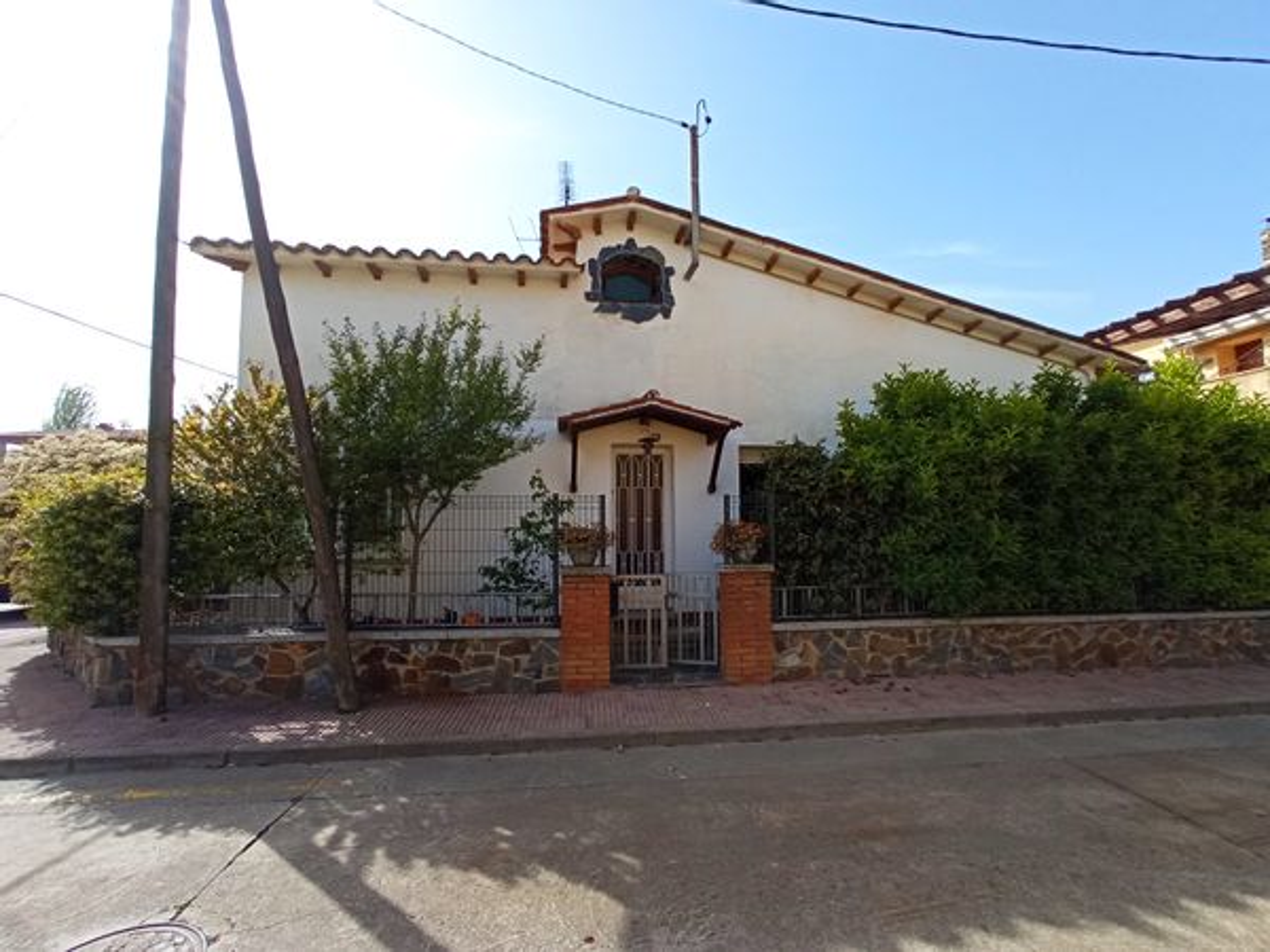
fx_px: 550
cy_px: 476
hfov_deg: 98.2
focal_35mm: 15
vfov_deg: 81.7
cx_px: 635
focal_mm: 1.65
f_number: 2.2
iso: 111
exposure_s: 1/1330
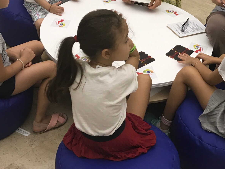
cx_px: 125
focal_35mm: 61
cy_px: 38
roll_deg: -5.2
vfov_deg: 23.7
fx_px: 396
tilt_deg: -32.1
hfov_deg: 31.7
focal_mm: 3.99
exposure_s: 1/25
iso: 40
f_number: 1.8
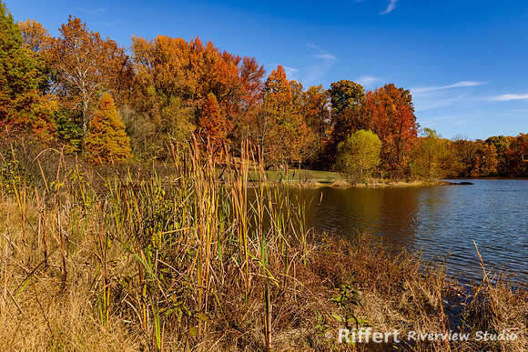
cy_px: 176
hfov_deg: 73.7
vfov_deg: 53.2
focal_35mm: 24
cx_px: 264
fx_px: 352
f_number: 9
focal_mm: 24
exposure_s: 1/320
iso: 200
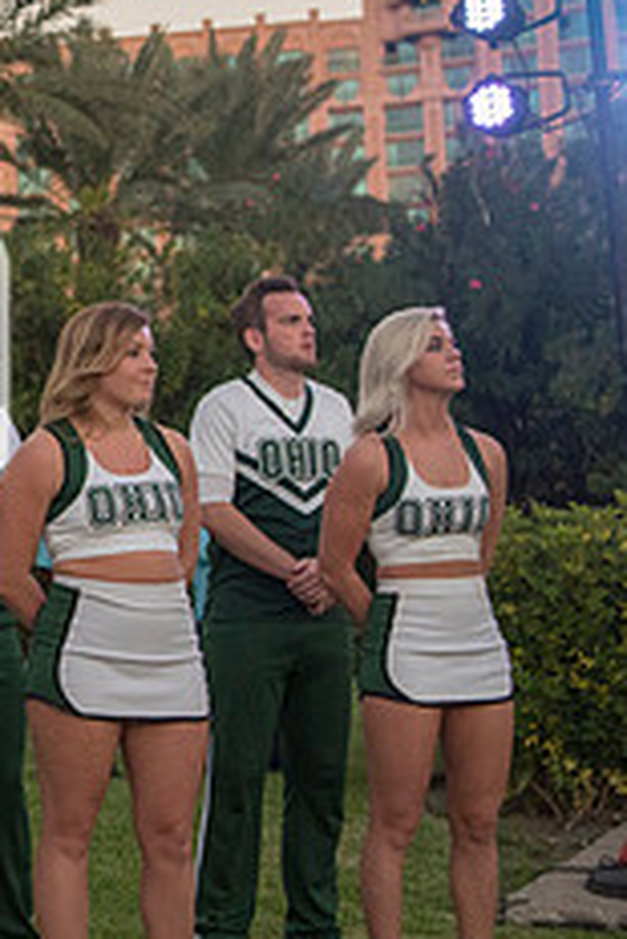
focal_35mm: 80
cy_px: 399
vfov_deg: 25.3
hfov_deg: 15.8
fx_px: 2087
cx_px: -295
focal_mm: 32
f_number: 3.2
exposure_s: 1/1600
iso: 2000
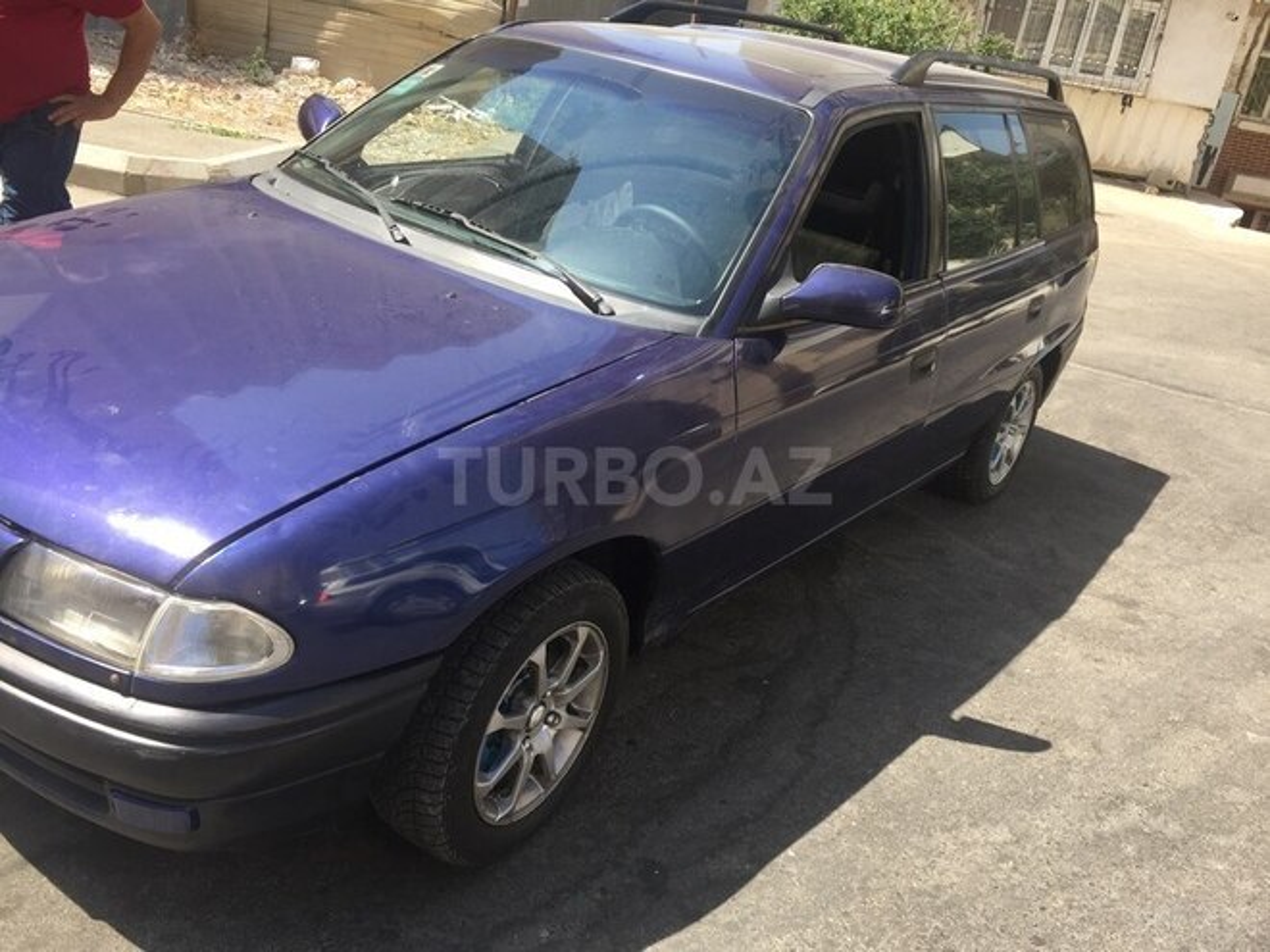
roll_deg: -10.9
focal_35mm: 29
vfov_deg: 48.2
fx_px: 1064
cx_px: 635
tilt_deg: -25.0
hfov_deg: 61.7
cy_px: 476
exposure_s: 1/638
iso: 32
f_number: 2.2
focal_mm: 4.15
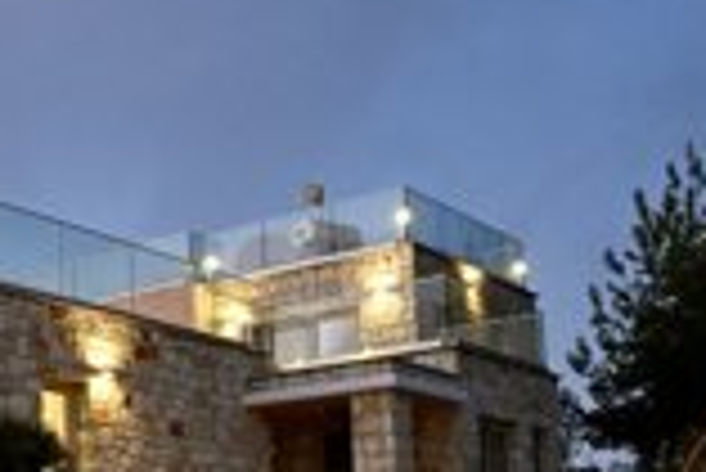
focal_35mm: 61
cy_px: 530
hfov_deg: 30.5
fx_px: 1197
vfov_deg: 21.1
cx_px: 0
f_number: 11
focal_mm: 24
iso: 3200
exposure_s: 1/4
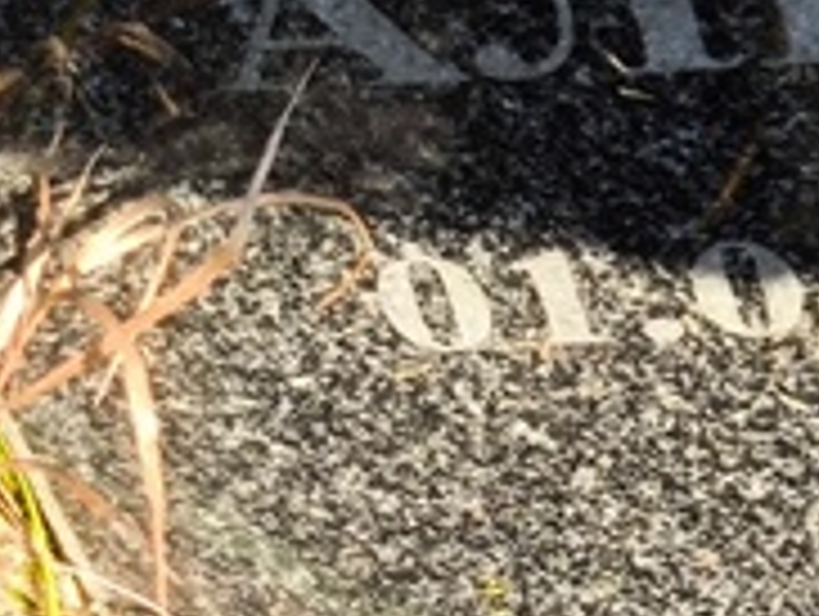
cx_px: 1397
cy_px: -256
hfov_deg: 8.7
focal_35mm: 219
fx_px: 5188
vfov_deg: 6.7
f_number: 1.7
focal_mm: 4.71
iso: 50
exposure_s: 1/268
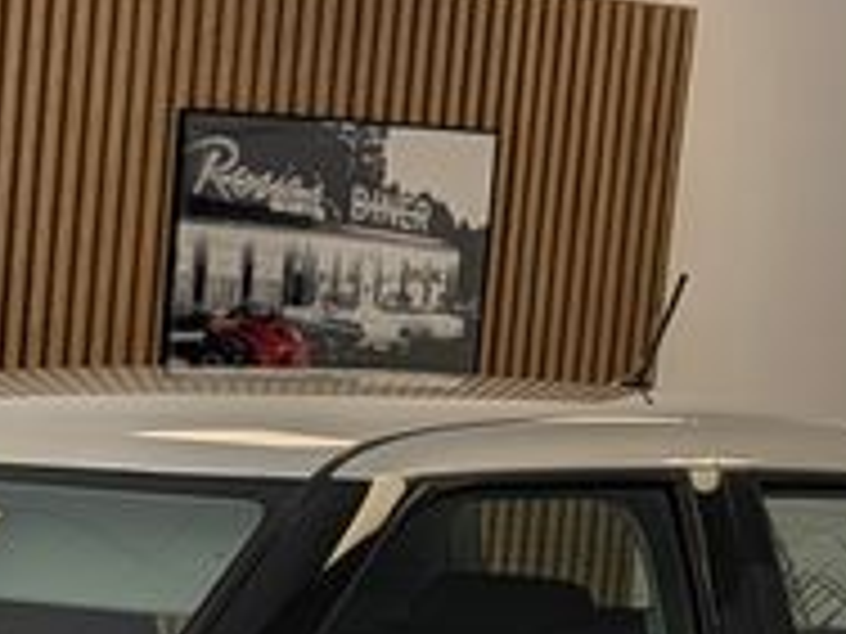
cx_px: -814
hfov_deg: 13.1
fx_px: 3202
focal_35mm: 131
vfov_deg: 11.0
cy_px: 884
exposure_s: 1/130
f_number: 1.68
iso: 20
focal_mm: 6.9
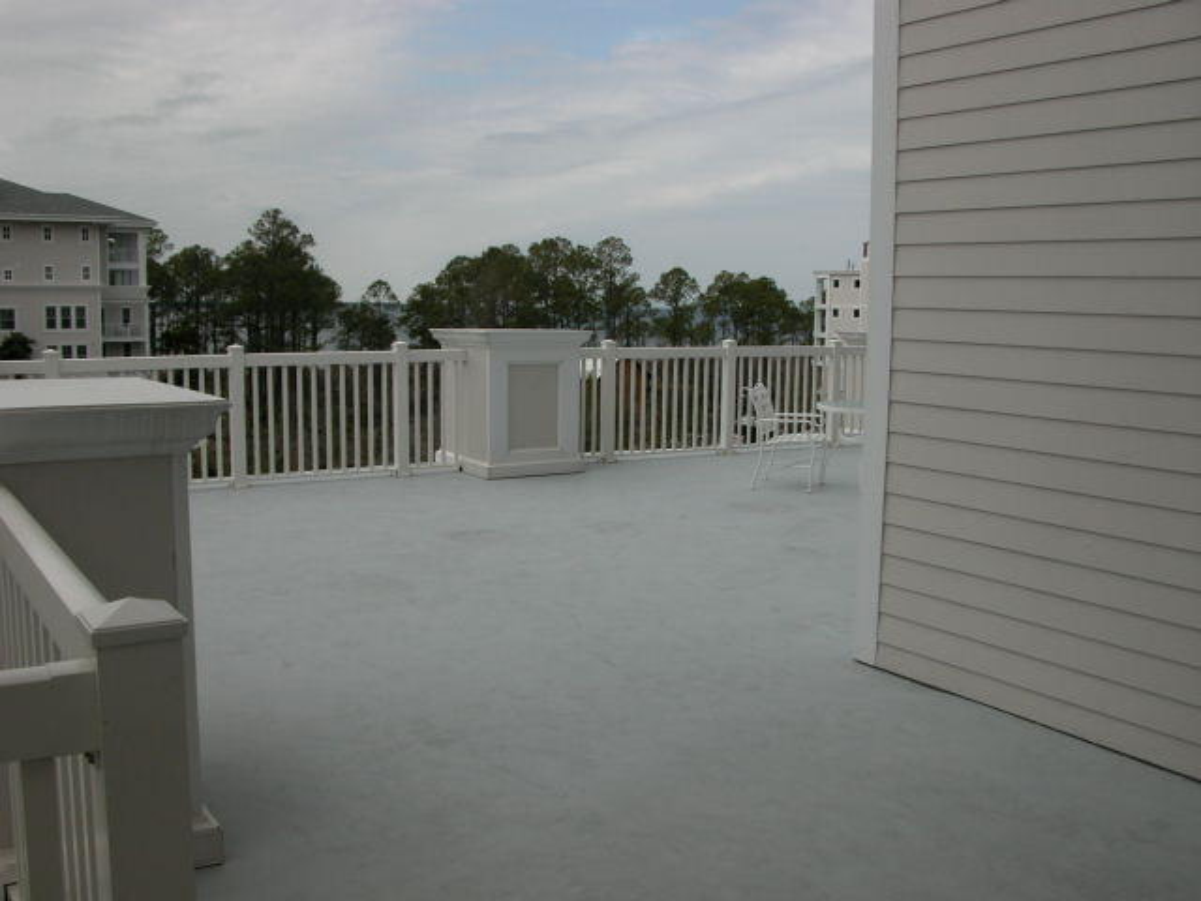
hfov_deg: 52.6
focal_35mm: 35
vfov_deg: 40.7
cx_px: 600
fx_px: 1214
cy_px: 450
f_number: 4.5
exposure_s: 1/924
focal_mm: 8.9
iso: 100
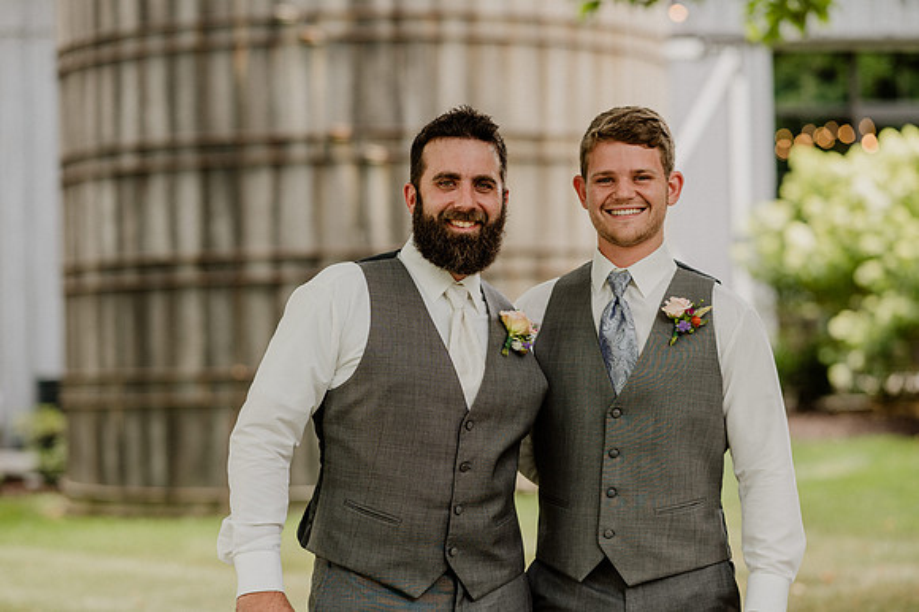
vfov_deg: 13.0
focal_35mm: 105
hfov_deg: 19.5
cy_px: 306
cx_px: 460
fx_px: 2679
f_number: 2.8
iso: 100
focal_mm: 105
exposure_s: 1/160
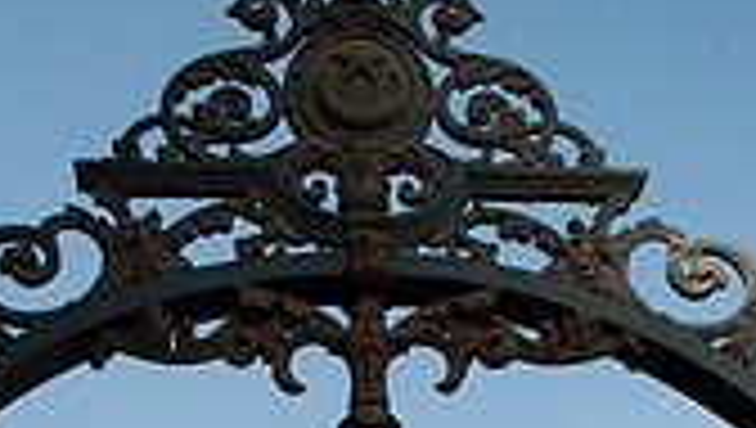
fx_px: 1433
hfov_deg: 29.5
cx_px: 295
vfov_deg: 14.2
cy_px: 851
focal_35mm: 71
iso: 400
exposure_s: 1/3200
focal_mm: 17
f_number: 4
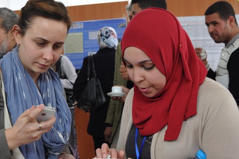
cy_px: 95
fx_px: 358
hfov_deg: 36.8
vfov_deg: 25.0
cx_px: 102
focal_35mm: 54
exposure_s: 1/125
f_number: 5.6
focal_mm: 26
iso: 400
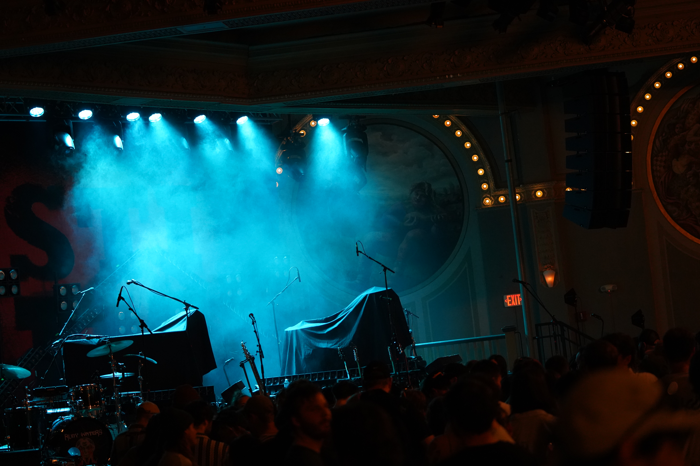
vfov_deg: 17.9
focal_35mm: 76
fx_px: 1478
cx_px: 350
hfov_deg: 26.7
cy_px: 233
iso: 6400
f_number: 2.8
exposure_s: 1/160
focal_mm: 76
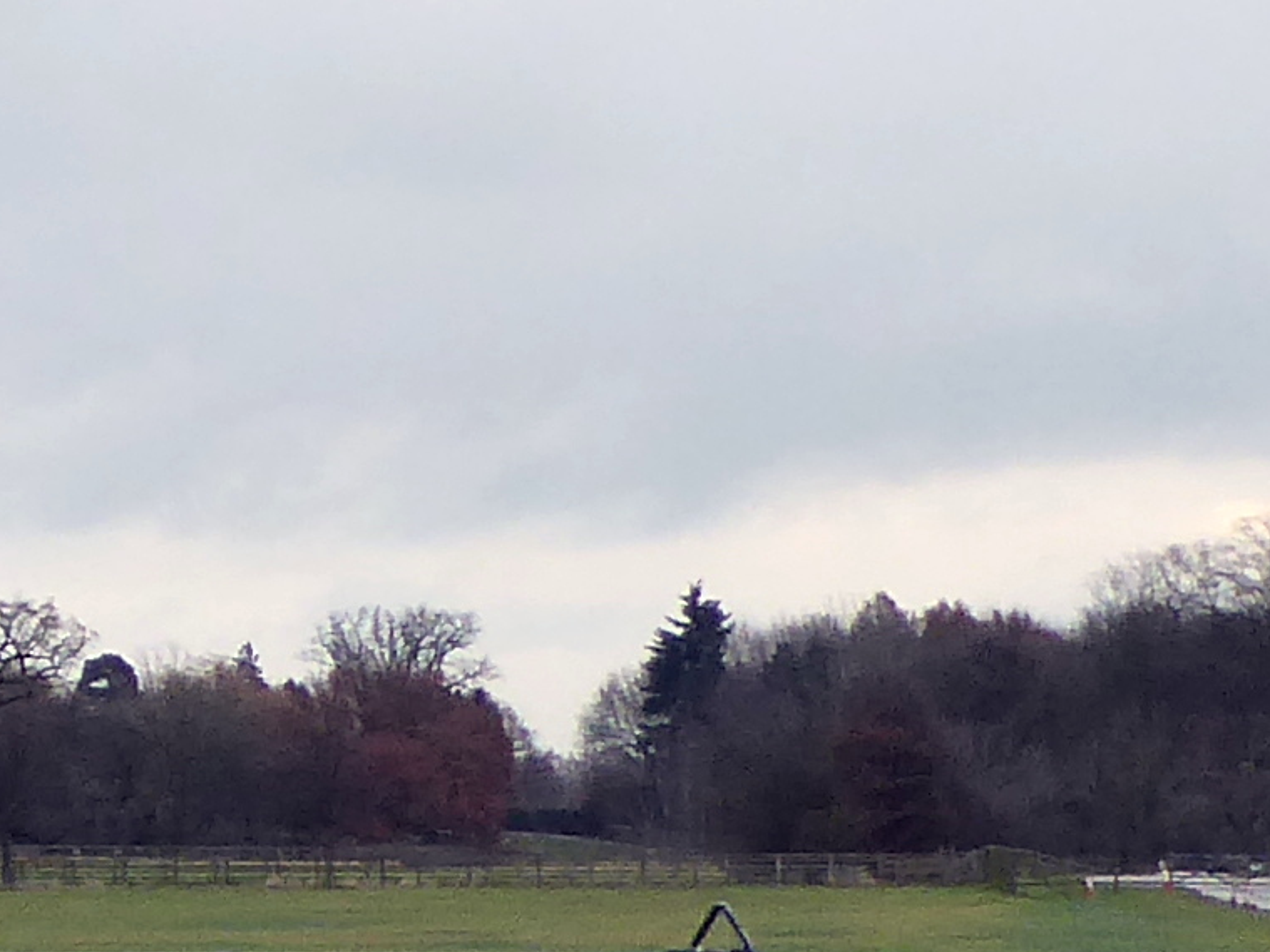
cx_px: -1320
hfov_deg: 7.4
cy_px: 1156
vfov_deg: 5.7
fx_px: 9464
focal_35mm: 258
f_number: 3.8
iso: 160
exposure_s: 1/100
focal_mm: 7.2
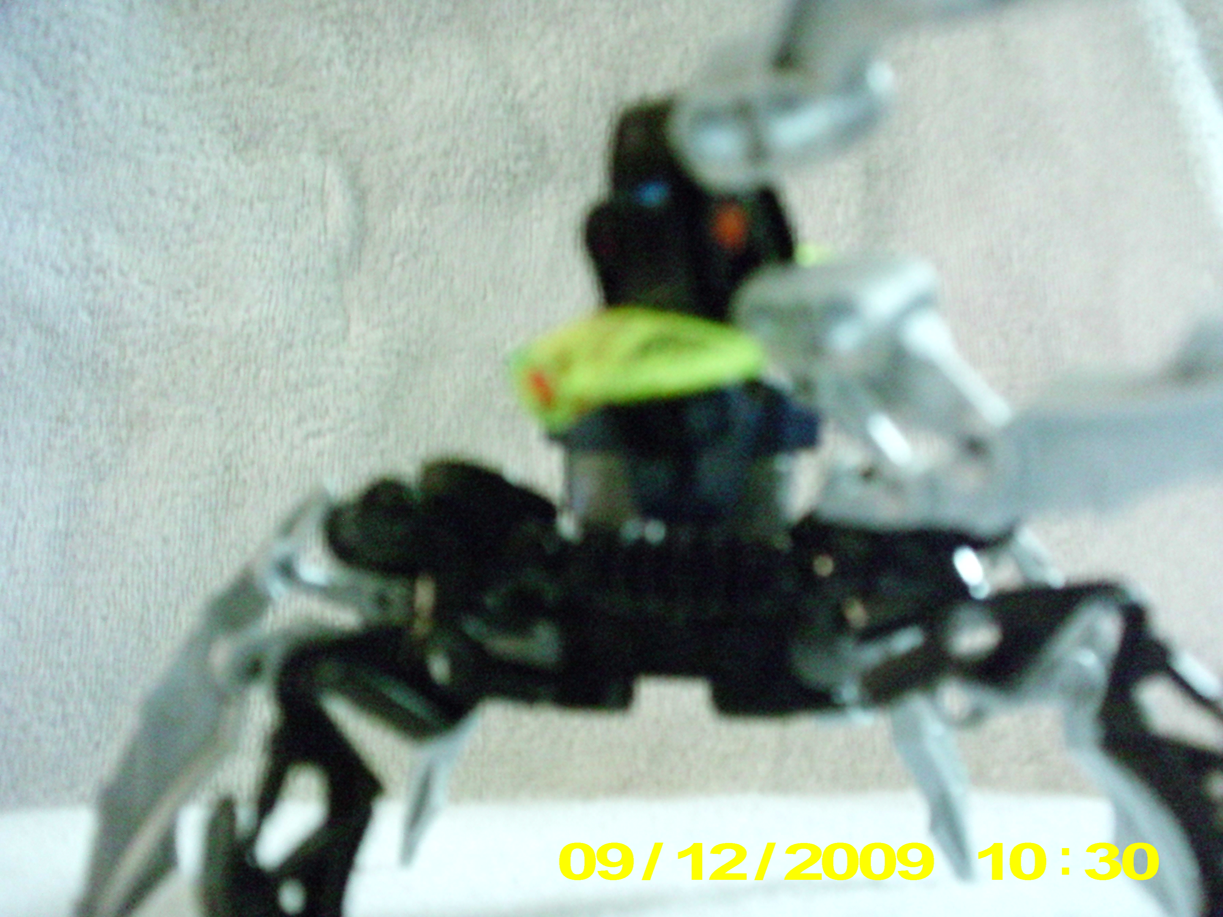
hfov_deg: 49.0
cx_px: 612
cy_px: 458
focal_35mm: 38
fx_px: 1343
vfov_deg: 37.7
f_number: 3.1
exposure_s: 1/10
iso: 1600
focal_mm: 6.3
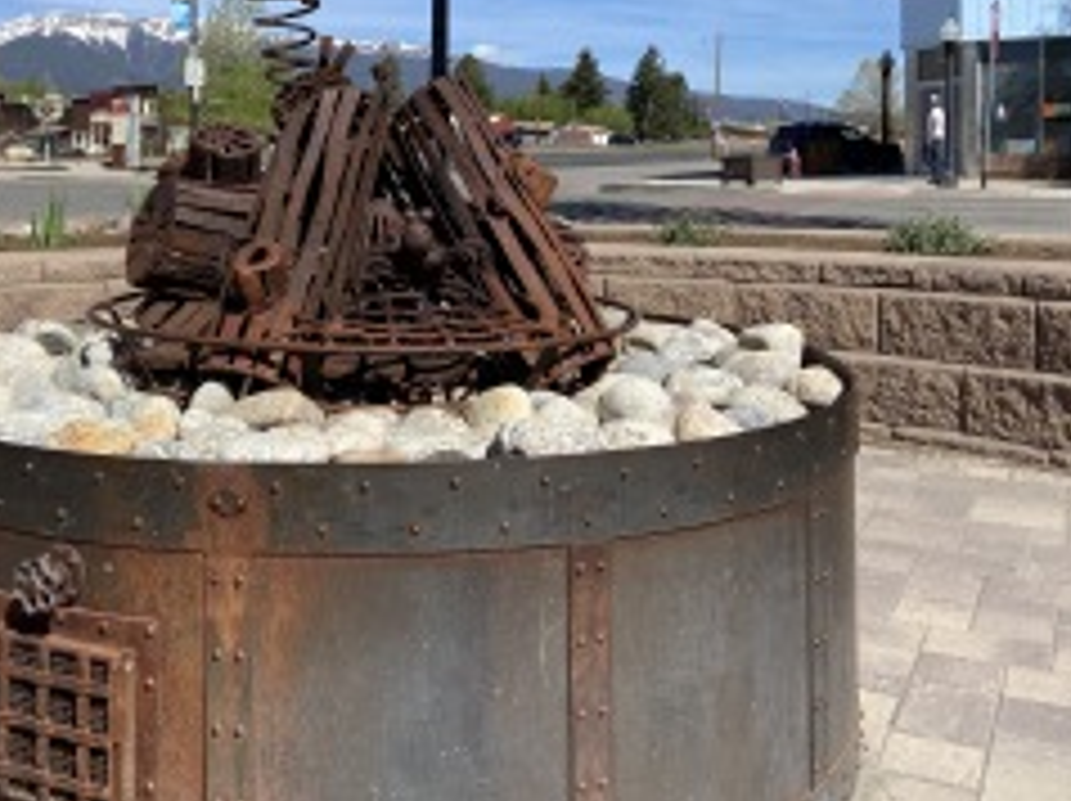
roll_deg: +0.4
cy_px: 202
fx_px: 1236
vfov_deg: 35.1
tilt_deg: -2.3
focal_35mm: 40
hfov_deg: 46.2
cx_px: 364
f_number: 1.8
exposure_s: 1/3401
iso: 32
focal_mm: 4.25
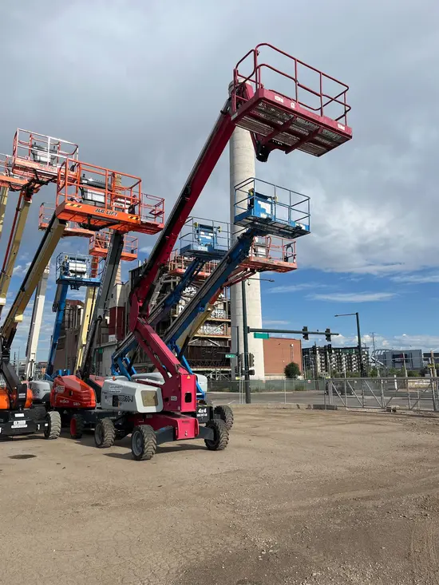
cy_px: 292
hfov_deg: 53.1
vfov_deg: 67.3
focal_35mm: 26
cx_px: 220
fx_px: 440
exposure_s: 1/3876
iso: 50
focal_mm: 5.1
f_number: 1.6
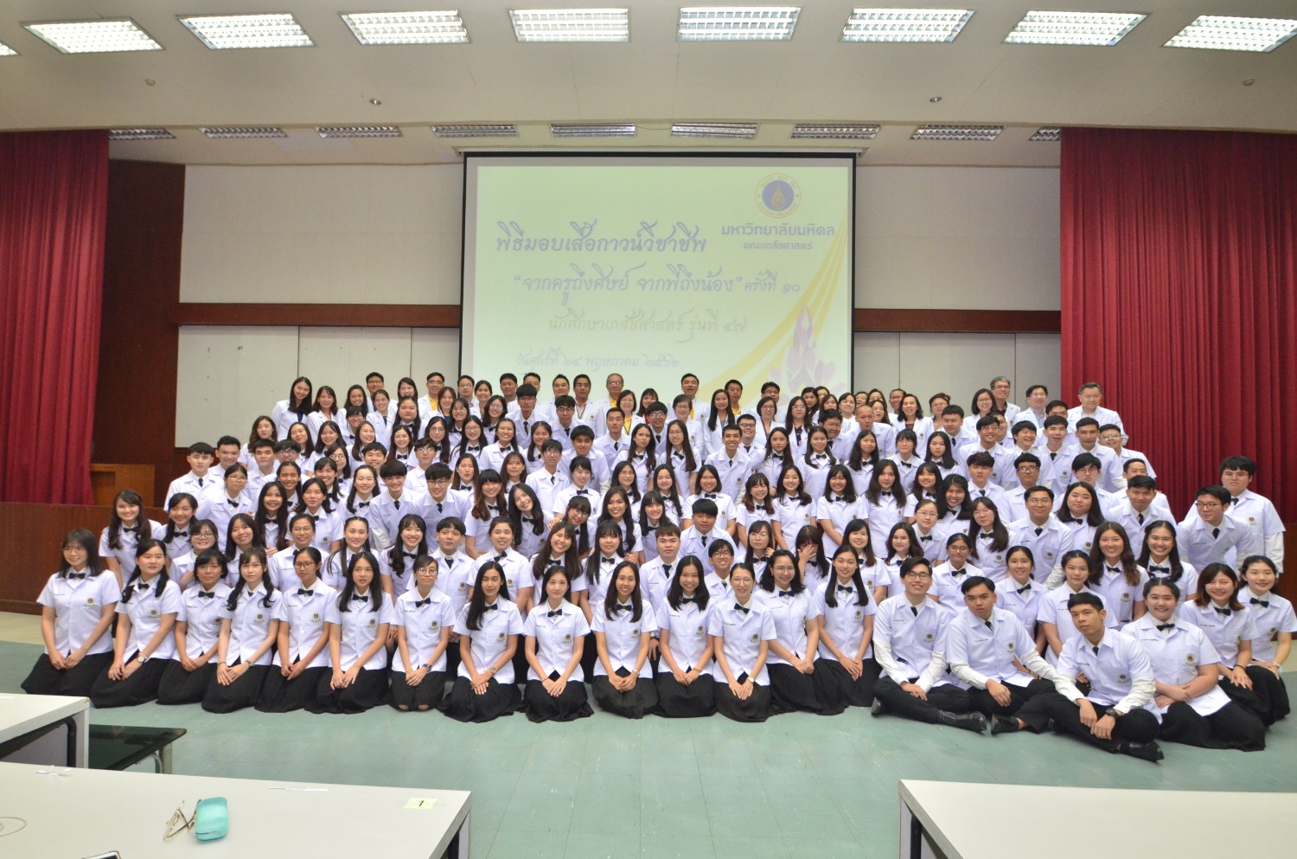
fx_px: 701
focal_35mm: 20
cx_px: 648
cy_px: 430
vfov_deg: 63.0
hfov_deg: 85.5
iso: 1600
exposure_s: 1/60
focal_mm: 13
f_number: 7.1
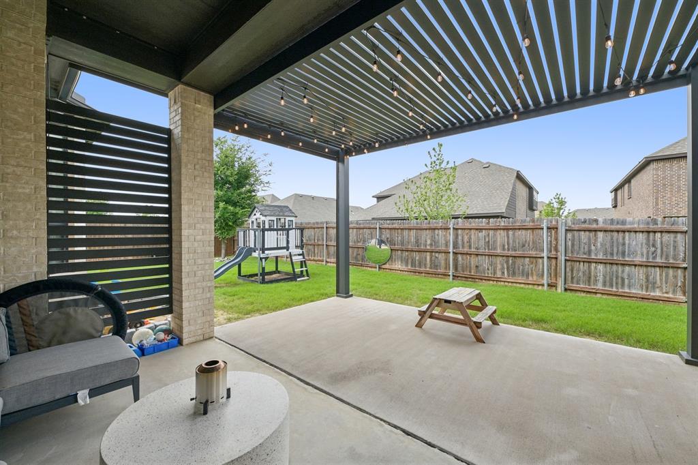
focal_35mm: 14
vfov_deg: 81.2
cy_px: 232
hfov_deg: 104.3
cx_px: 349
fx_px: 271
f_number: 8
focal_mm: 14
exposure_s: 1/640
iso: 400
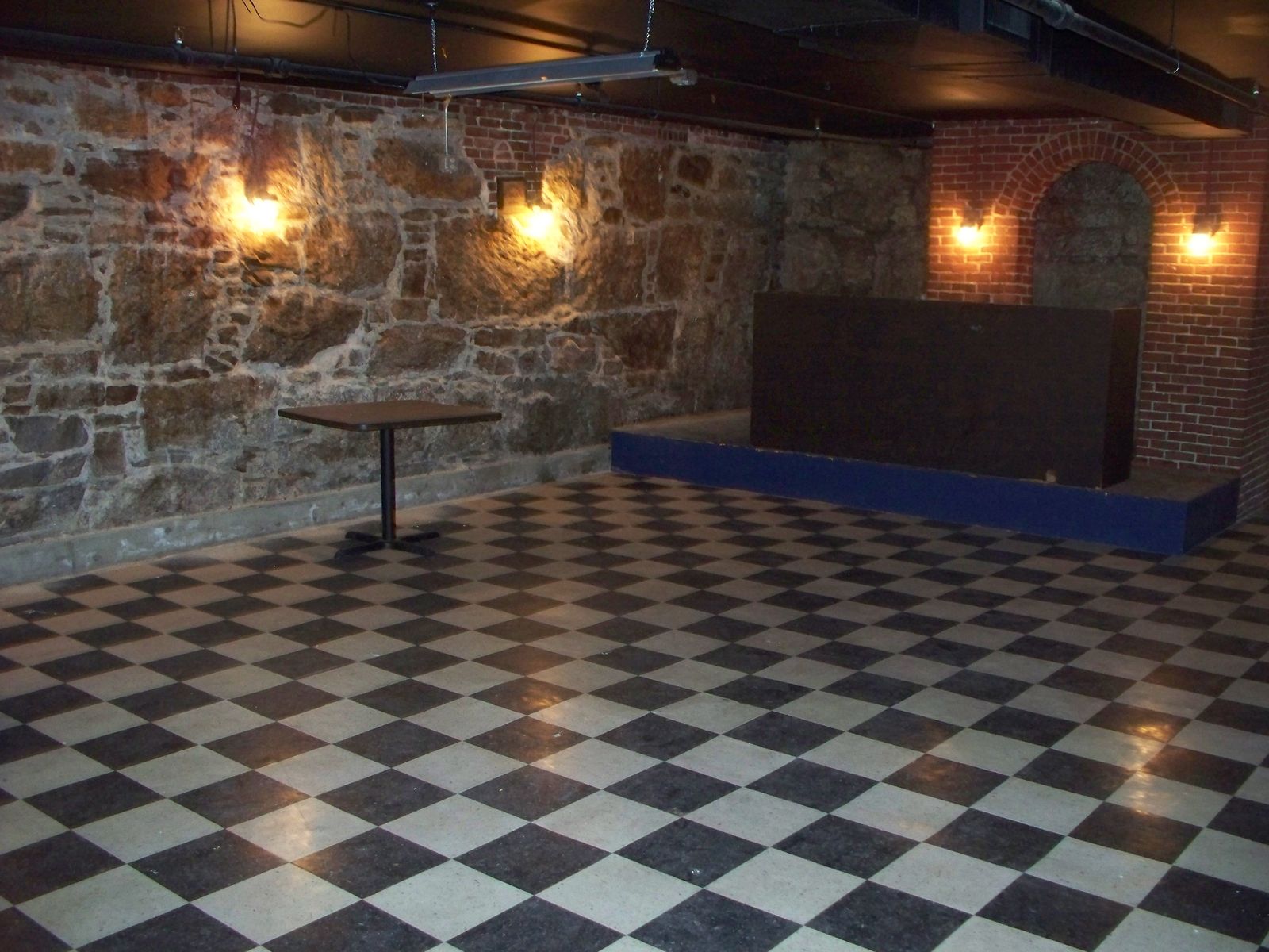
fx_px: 1320
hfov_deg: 51.4
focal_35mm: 36
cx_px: 634
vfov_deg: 39.7
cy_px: 476
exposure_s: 1/30
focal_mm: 7.54
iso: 400
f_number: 2.8
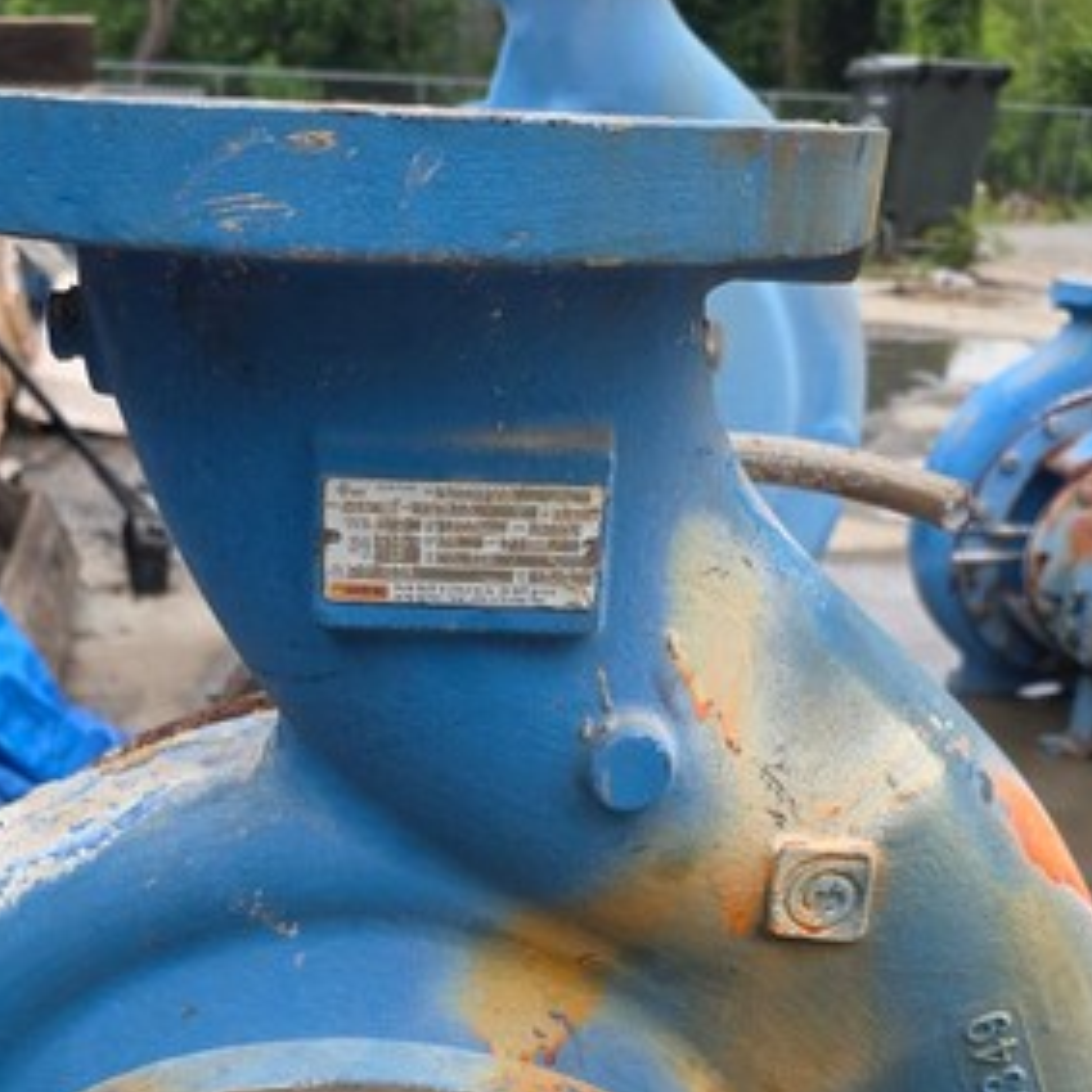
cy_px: 1096
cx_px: 428
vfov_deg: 33.6
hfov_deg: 36.6
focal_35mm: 46
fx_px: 1642
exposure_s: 1/1311
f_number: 1.7
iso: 80
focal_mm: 6.3
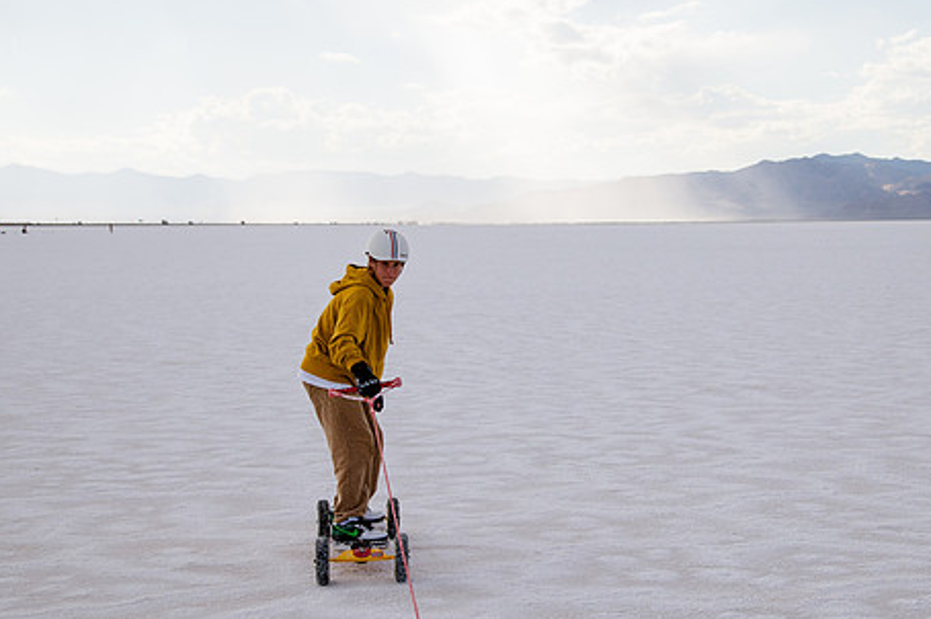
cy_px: 285
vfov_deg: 20.9
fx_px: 1680
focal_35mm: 65
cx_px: 539
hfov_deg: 30.9
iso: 400
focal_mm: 50
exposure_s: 1/3200
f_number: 5.6
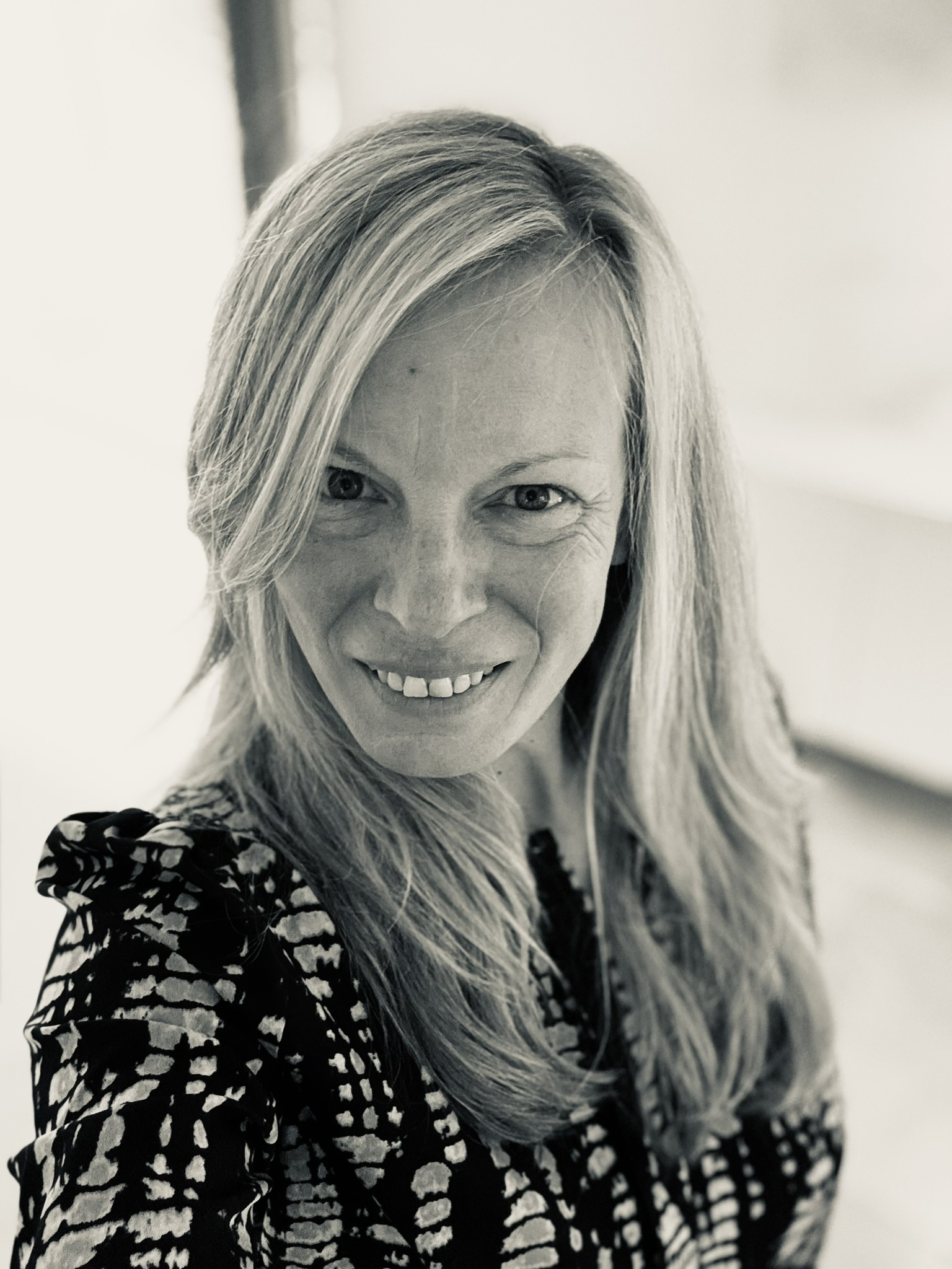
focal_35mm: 30
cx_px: 476
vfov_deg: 60.0
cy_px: 634
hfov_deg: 46.8
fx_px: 1100
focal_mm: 2.69
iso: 500
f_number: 1.9
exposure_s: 1/25
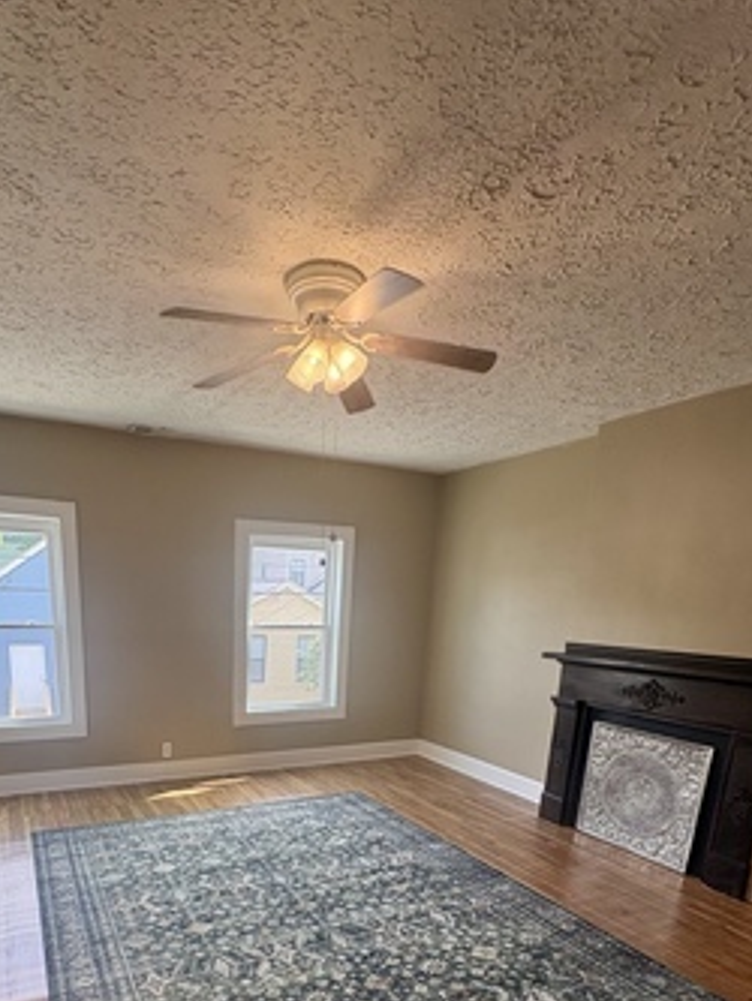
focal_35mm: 21
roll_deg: -2.1
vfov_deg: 73.5
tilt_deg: -11.8
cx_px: 293
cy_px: 748
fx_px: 608
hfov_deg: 62.8
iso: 100
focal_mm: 2.22
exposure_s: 1/99
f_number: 2.2
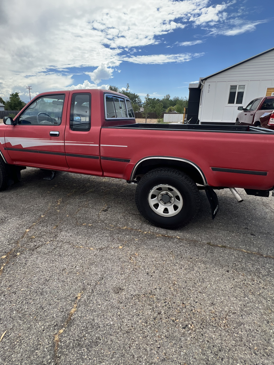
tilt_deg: -16.4
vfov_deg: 90.8
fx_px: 179
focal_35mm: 17
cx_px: 121
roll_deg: -0.3
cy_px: 165
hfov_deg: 74.4
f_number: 1.8
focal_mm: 1.57
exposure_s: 1/758
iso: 32
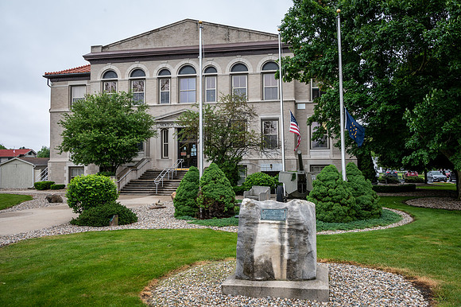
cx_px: 249
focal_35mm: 30
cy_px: 148
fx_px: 388
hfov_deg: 61.4
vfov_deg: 43.2
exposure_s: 1/60
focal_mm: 28
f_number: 10
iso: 320
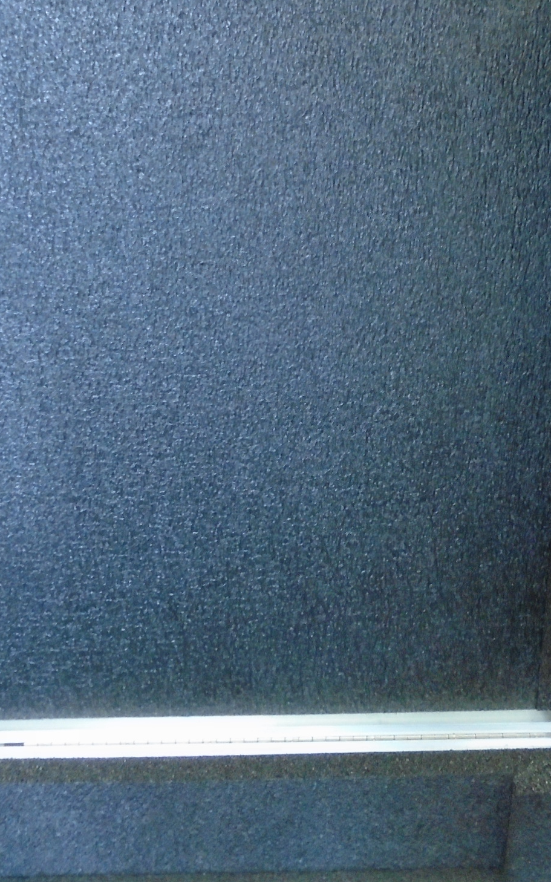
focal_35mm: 49
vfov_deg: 40.7
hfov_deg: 26.3
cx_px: 346
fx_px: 1178
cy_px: 324
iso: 400
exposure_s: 1/8
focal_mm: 4.6
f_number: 3.2
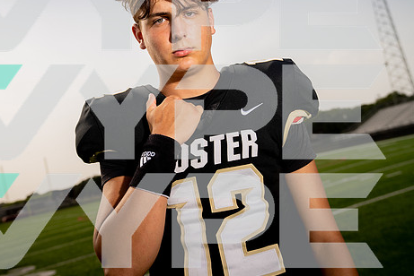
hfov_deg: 44.1
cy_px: 112
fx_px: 506
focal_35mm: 44
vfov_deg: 30.5
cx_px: 157
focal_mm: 35
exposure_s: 1/1250
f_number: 4.5
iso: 100
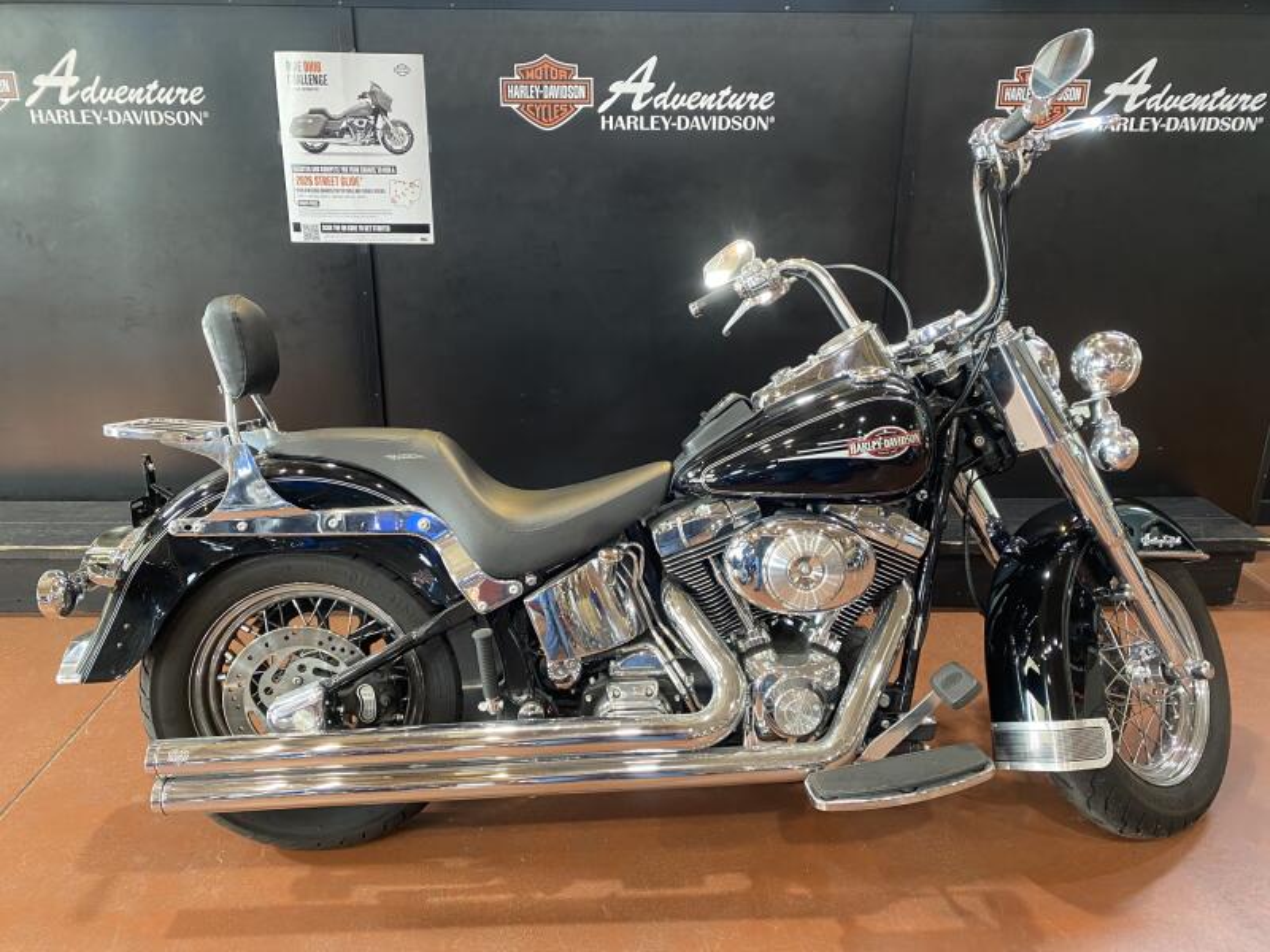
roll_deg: -0.7
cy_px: 476
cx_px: 635
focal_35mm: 26
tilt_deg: -20.1
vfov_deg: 53.1
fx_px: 954
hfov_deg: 67.3
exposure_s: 1/60
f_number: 1.8
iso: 250
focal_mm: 4.25
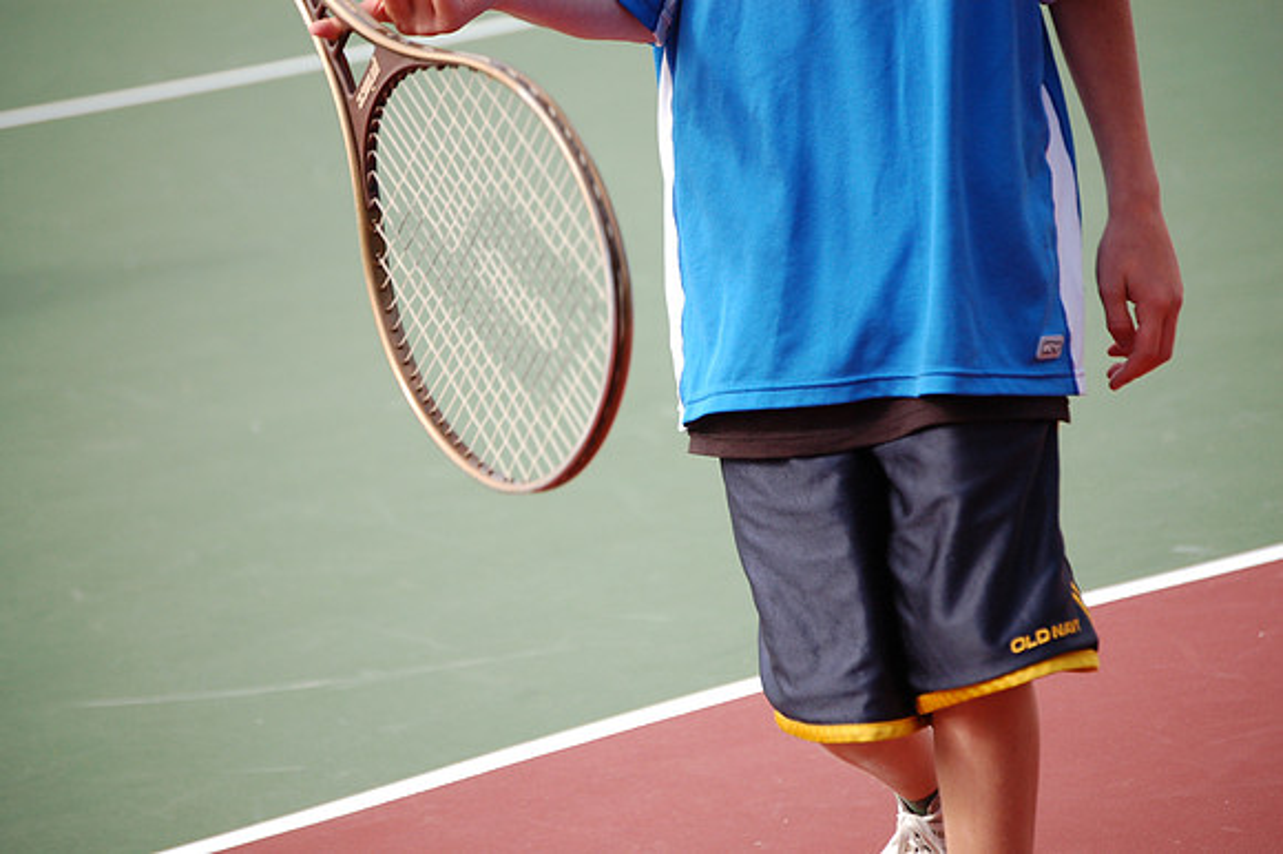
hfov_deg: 10.6
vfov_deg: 7.0
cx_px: 642
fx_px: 6945
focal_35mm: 195
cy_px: 427
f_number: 5
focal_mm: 130
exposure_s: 1/800
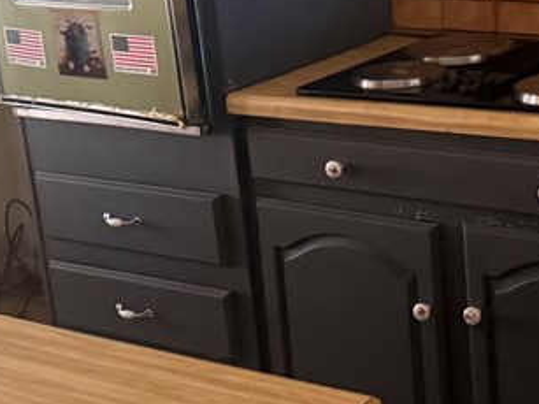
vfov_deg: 18.3
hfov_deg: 23.8
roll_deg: +4.7
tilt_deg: -14.5
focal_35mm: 80
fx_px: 1245
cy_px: 100
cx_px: 481
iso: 1000
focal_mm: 6.76
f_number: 1.78
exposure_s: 1/30
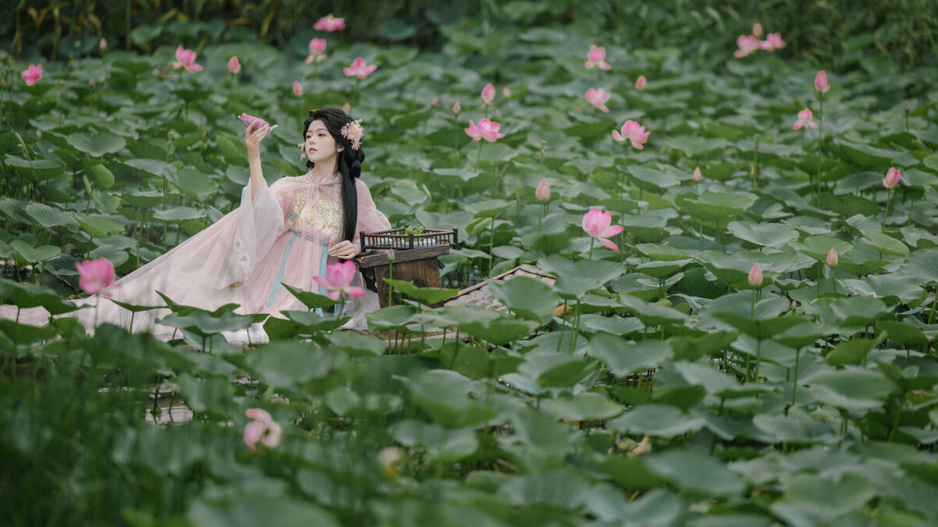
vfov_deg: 5.8
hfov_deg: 10.3
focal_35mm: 209
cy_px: 241
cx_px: 469
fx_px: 5198
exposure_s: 1/250
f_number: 2.8
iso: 100
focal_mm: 200
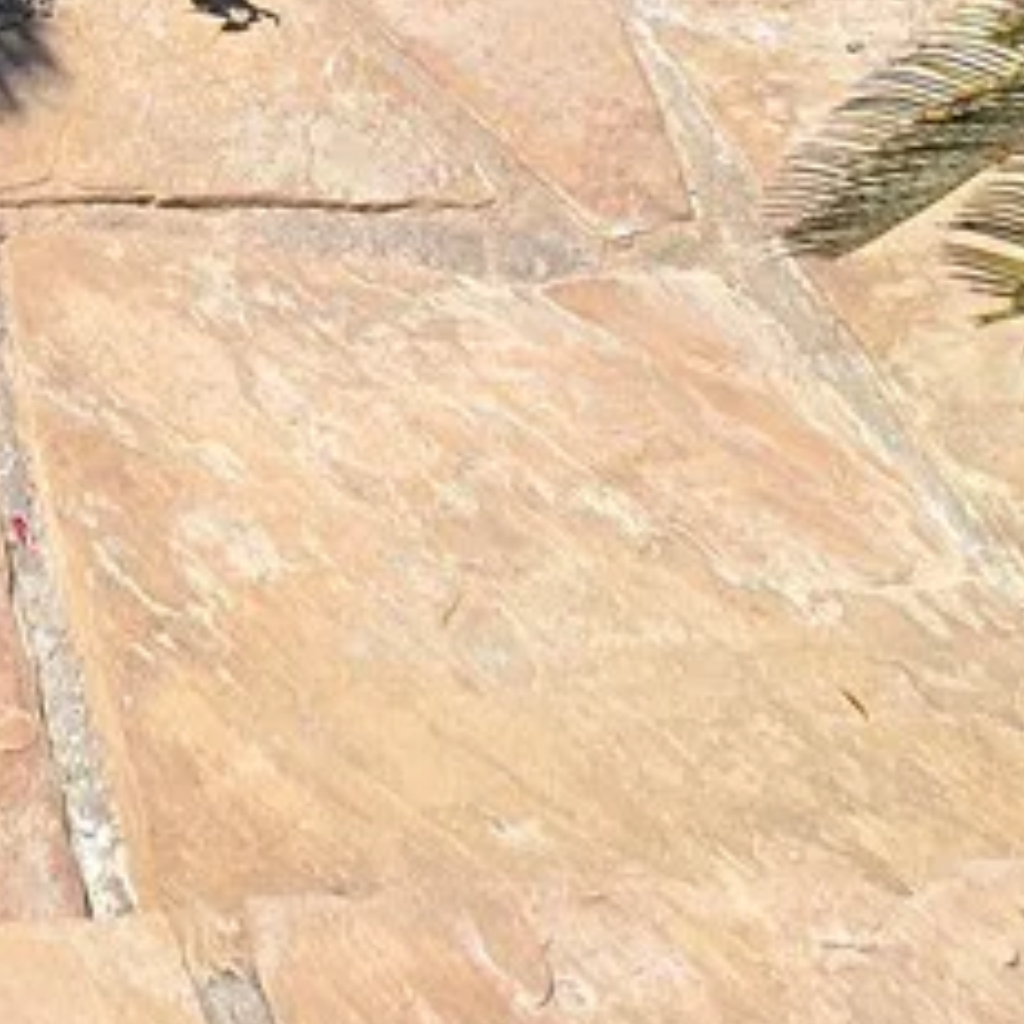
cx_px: -164
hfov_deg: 29.3
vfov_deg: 19.4
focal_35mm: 51
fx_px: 1707
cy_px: -1006
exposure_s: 1/2500
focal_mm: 2.2
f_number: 2.2
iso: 50
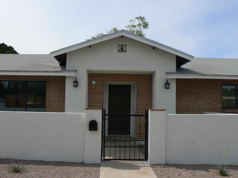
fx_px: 248
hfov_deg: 51.4
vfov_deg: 39.7
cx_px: 119
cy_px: 89
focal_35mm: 36
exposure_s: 1/500
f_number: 6.3
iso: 80
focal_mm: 6
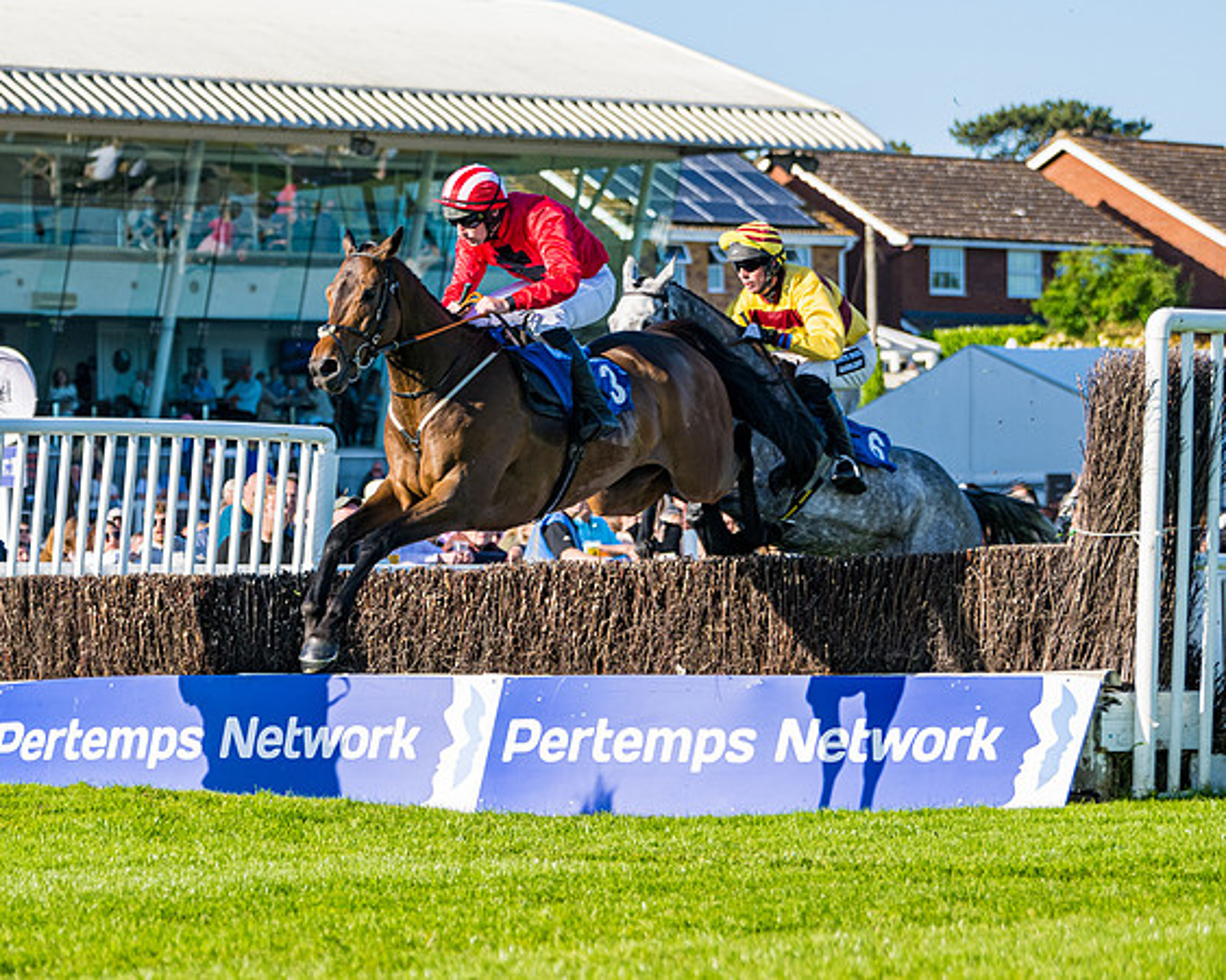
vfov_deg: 8.3
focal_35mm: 187
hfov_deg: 10.3
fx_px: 6783
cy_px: 367
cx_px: 137
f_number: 4
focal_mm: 110
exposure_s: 1/2000
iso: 200
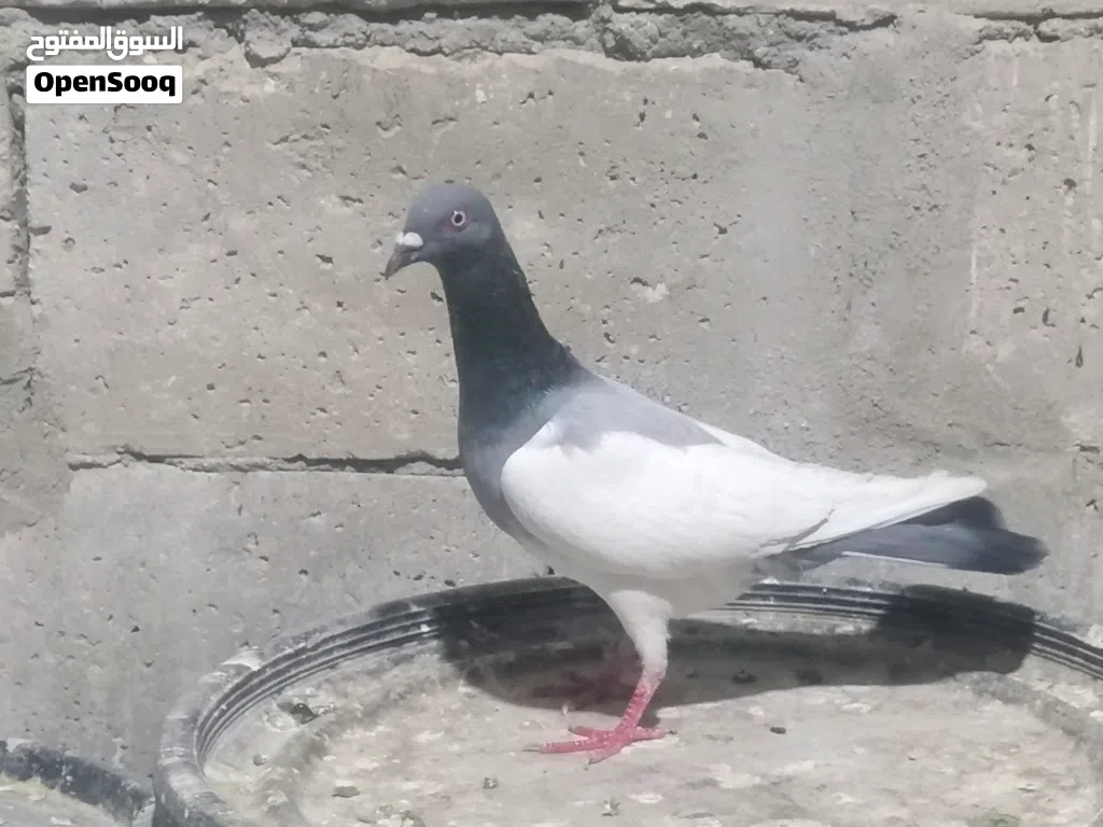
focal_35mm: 76
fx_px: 2422
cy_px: 414
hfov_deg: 25.7
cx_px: 552
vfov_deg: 19.4
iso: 500
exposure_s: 1/25
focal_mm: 5.3
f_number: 1.8
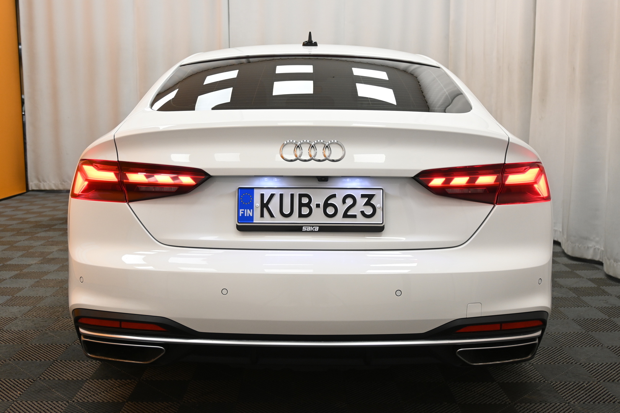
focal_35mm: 38
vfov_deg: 35.5
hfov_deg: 51.3
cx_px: 310
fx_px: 646
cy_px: 206
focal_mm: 25
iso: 320
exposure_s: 1/40
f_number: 4.2
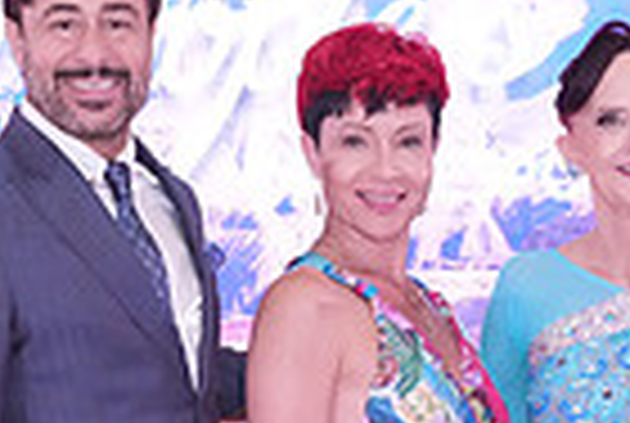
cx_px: 508
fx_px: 2613
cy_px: 695
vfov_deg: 9.0
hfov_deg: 13.7
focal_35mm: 149
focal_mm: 36
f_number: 8
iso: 8000
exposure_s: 1/250
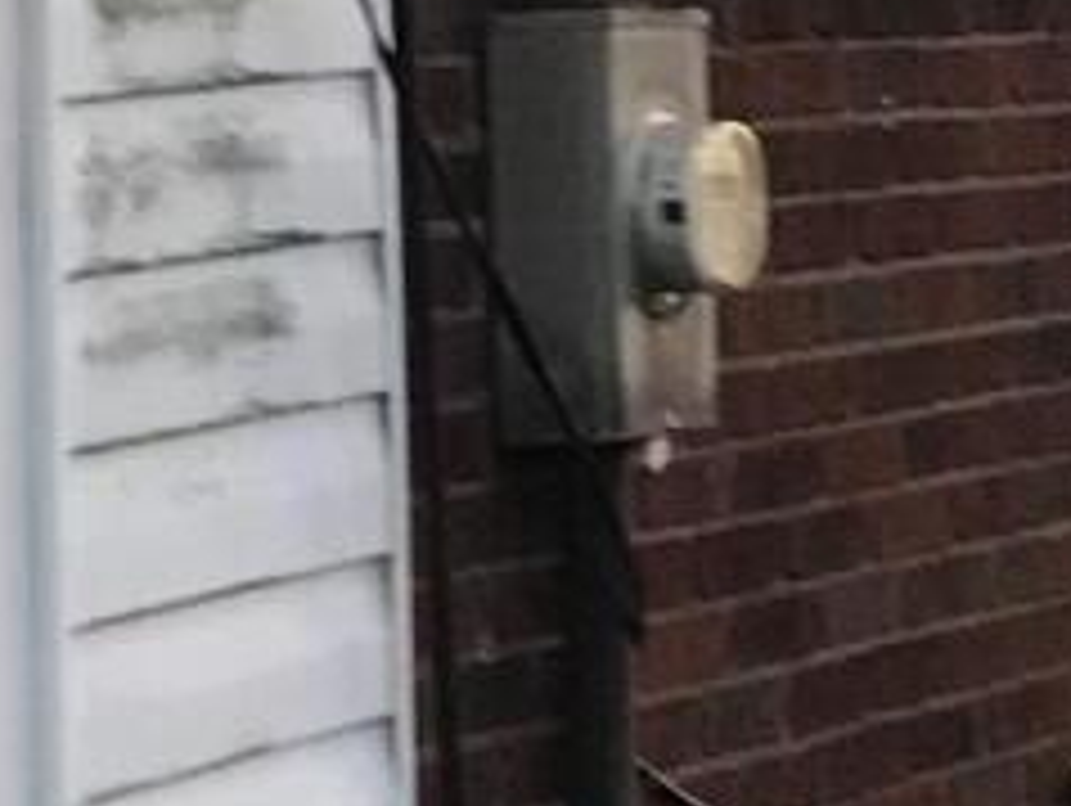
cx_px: 873
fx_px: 7278
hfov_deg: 8.4
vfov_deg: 6.3
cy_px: 32
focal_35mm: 235
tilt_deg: +2.5
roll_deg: +0.5
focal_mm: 3.99
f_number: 1.8
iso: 32
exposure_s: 1/120
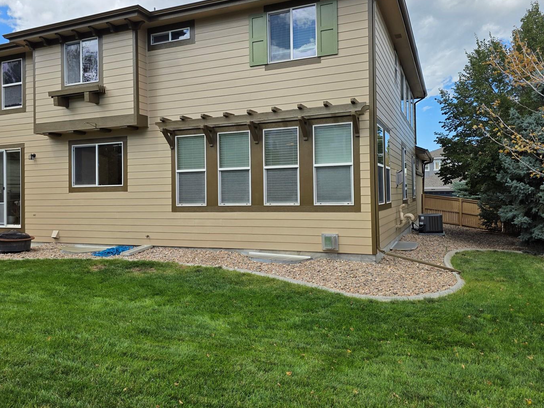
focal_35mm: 27
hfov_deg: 65.3
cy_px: 183
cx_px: 273
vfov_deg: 51.3
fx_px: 424
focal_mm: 6.3
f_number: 1.7
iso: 80
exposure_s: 1/4237
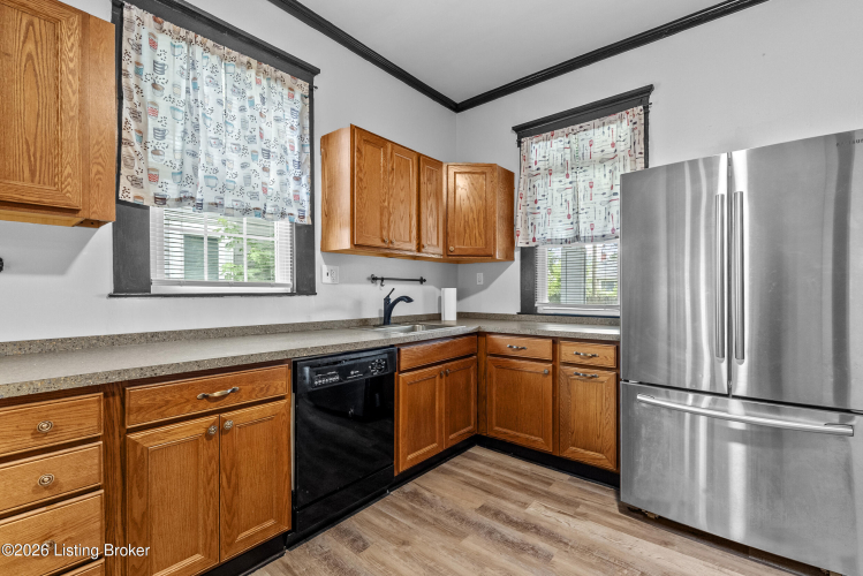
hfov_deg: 96.7
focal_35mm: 16
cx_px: 432
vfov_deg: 73.8
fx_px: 384
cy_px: 288
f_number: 11
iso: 1000
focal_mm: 16
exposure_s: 1/1.67
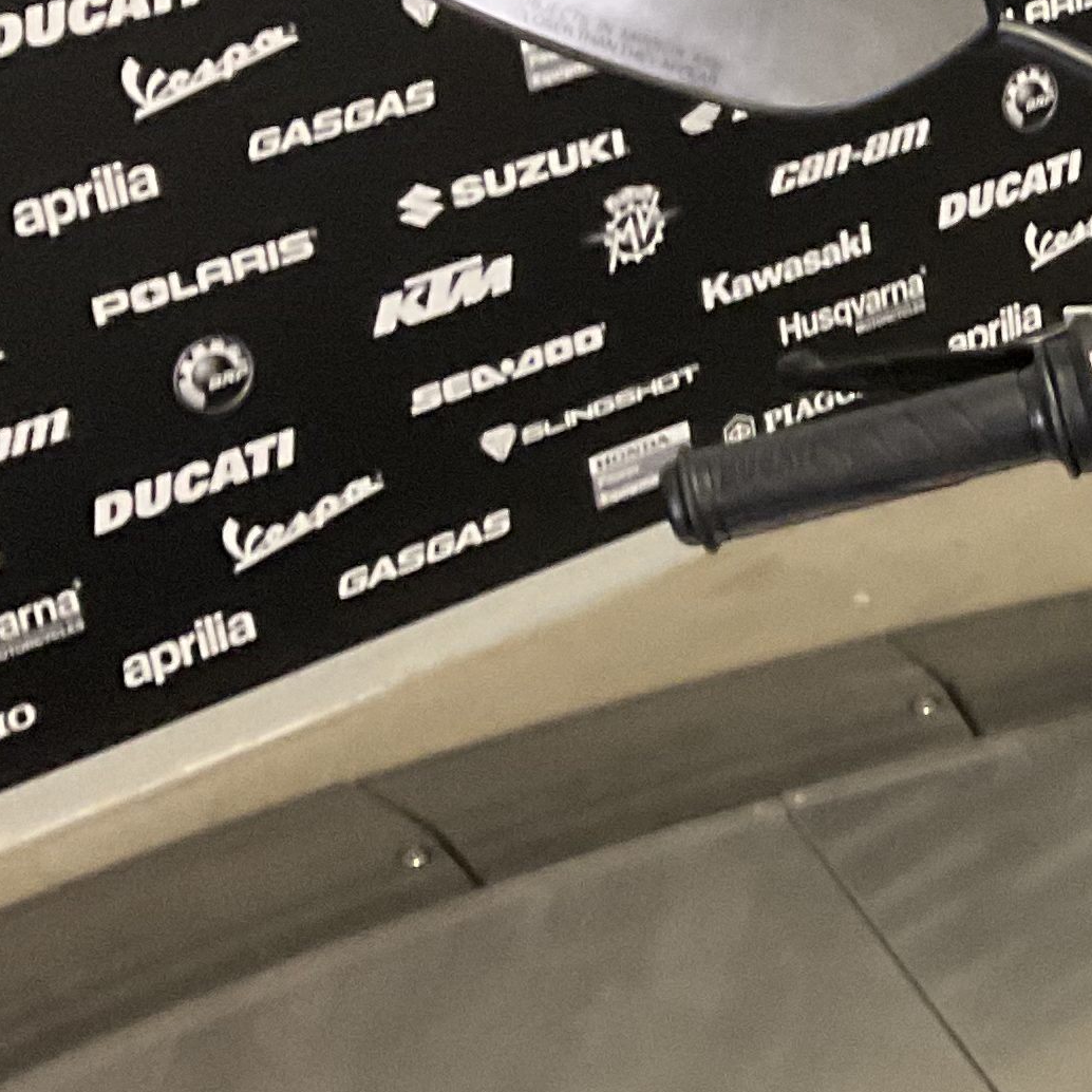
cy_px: 567
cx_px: 1922
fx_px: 3569
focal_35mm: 100
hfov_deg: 15.2
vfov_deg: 17.4
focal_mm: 3
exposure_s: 1/40
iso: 250
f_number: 1.8
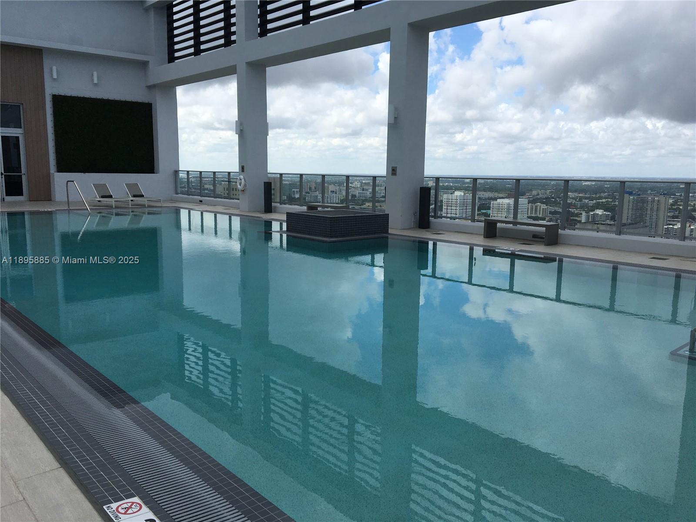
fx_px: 583
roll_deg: -0.6
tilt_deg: -8.9
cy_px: 261
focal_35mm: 29
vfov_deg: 48.2
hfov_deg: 61.7
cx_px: 348
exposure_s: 1/2024
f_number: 2.2
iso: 25
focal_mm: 4.15
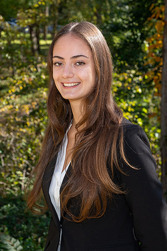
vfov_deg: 22.2
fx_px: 638
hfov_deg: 14.9
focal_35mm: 92
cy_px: 120
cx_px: 75
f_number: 6.3
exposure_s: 1/160
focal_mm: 56
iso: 400
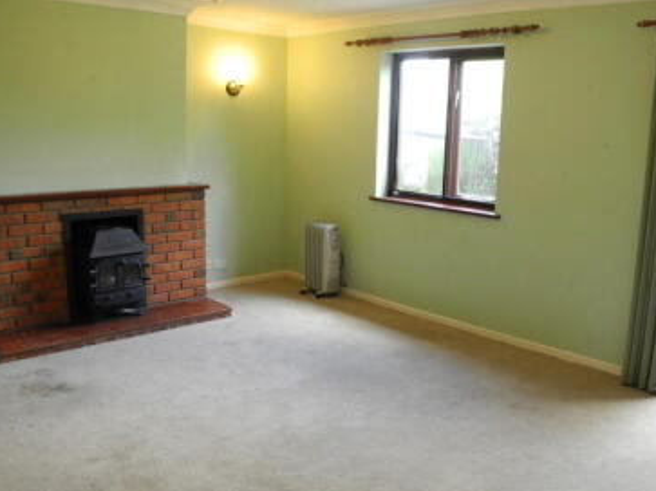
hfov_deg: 41.8
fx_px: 853
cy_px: 248
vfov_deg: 32.2
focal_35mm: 45
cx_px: 406
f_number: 2.8
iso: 231
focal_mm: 6
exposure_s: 1/30
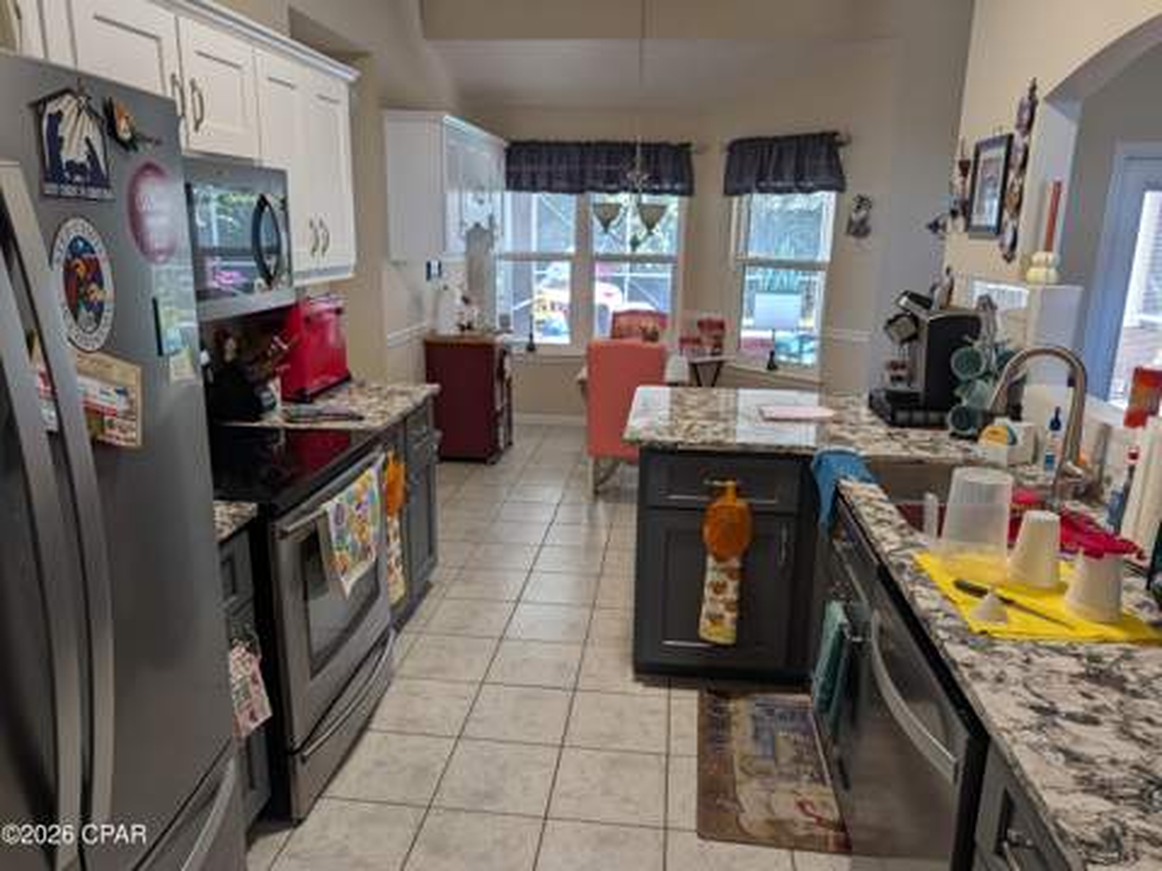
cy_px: 436
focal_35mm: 24
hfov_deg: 71.6
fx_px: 806
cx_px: 581
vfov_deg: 56.8
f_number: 1.68
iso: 43
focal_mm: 6.9
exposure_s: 1/40
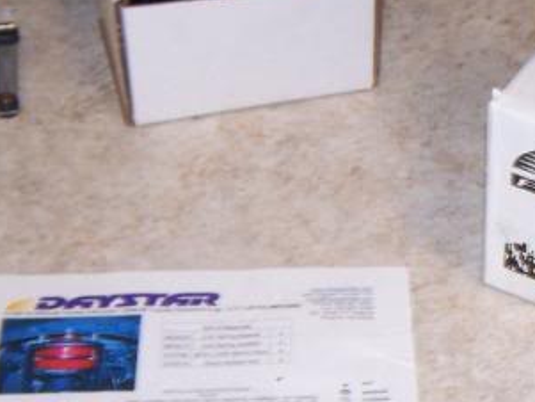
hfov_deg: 19.2
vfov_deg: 14.6
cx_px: 462
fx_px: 1562
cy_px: 286
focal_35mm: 101
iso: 140
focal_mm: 6.3
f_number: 2.8
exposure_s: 1/60
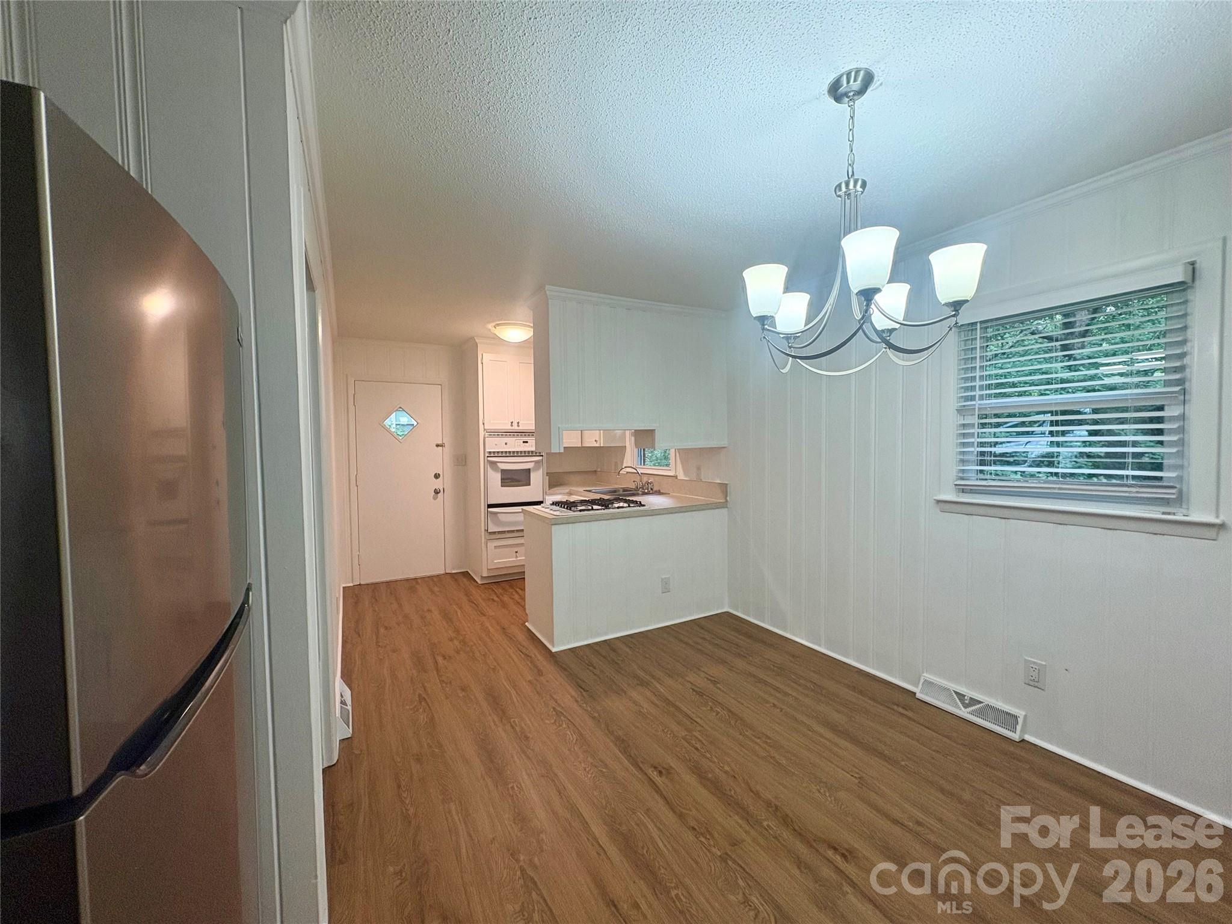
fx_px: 498
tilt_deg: -2.3
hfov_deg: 102.1
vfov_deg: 85.7
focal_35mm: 14
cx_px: 616
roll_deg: +0.5
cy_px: 462
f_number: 2.2
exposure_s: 1/120
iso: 250
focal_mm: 2.22
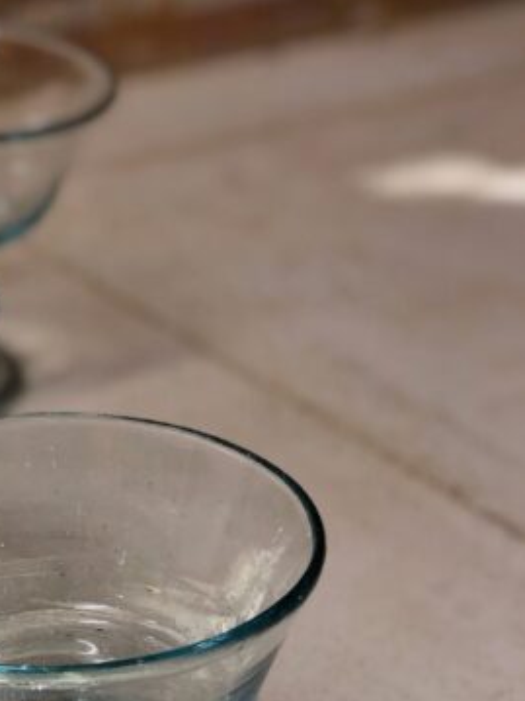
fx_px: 2570
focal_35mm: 127
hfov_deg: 11.5
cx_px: -51
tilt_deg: -26.4
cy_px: 515
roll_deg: +1.9
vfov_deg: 15.5
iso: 20
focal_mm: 6.6
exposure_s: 1/231
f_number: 2.8
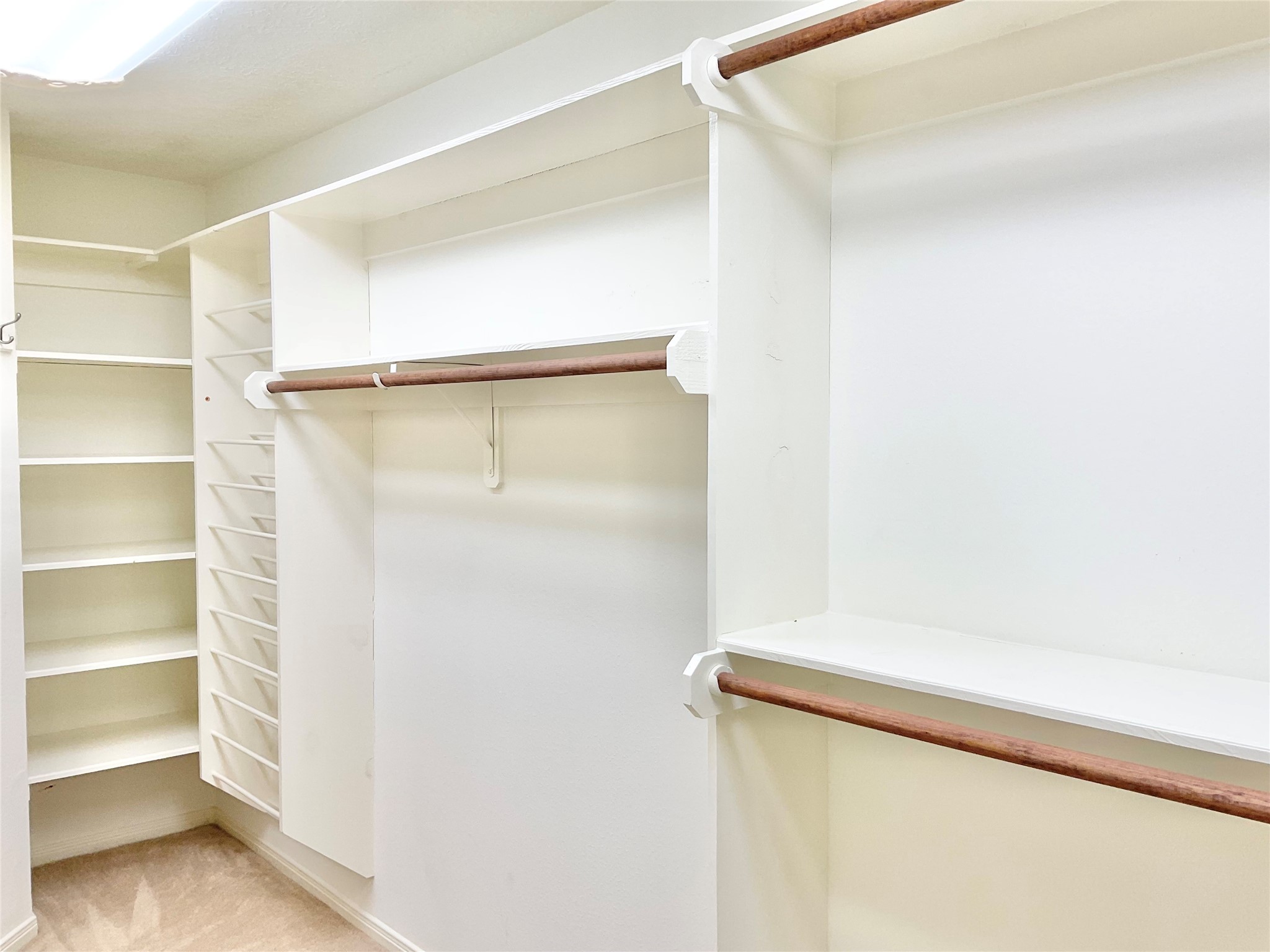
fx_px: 1064
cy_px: 476
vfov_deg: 48.2
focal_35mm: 29
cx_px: 635
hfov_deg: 61.7
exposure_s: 1/120
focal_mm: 3
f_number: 1.8
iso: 25
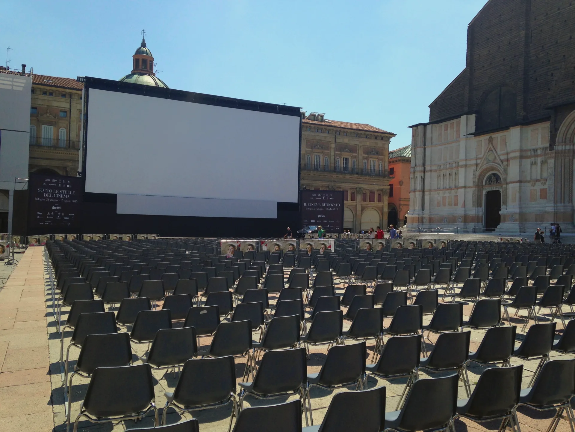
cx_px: 288
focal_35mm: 33
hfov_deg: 55.4
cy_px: 216
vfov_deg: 42.9
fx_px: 548
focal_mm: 4.12
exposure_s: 1/1695
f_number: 2.4
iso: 50
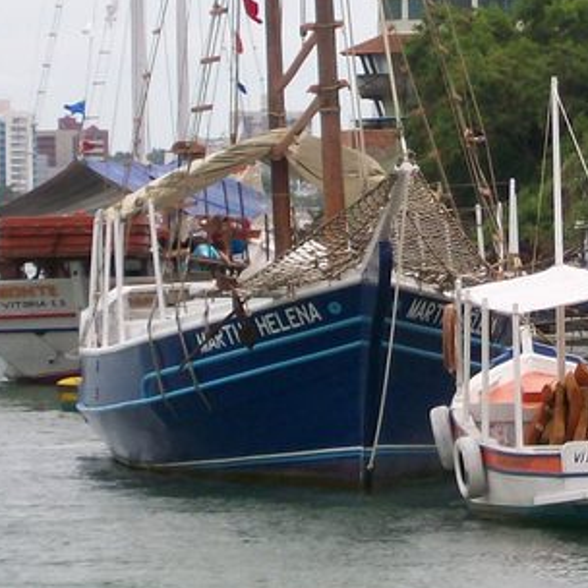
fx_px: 6034
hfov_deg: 5.6
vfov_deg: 5.6
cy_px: 99
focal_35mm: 314
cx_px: 727
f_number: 4.8
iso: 80
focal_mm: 18
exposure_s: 1/554
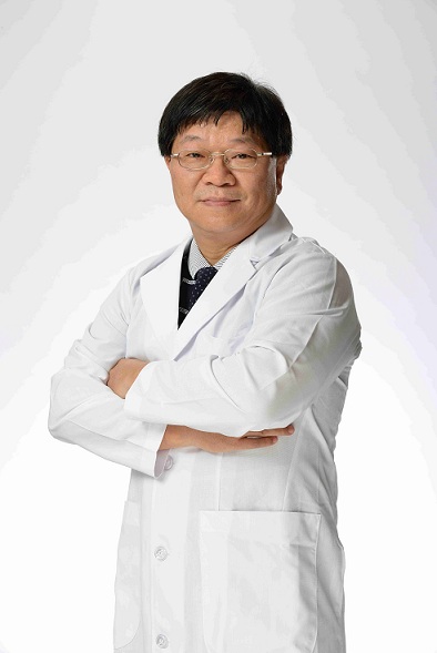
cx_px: 218
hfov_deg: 14.0
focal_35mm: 98
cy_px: 326
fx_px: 1780
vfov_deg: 20.8
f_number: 11
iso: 125
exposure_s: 1/125
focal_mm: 98
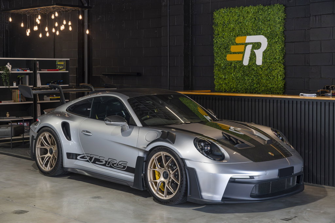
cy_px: 112
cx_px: 168
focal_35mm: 58
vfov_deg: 23.3
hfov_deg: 34.3
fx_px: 543
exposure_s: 1/60
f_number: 5
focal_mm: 58.3
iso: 5000
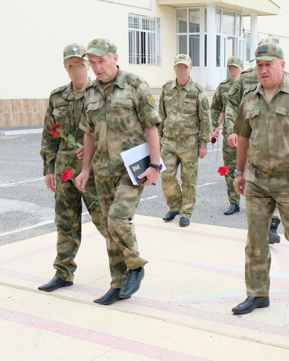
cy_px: 160
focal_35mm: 57
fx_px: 609
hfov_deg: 26.0
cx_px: 246
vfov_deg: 33.0
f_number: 4.5
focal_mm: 20.5
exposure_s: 1/200
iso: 400
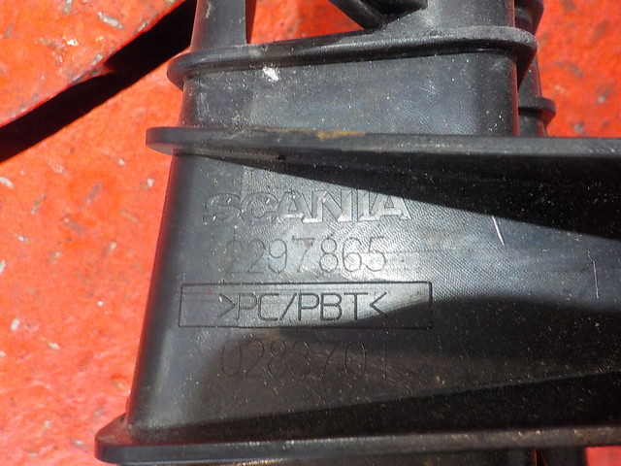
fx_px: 538
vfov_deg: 46.8
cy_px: 233
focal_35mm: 30
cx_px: 310
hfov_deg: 60.0
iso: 400
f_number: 3.3
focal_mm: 4.1
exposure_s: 1/15
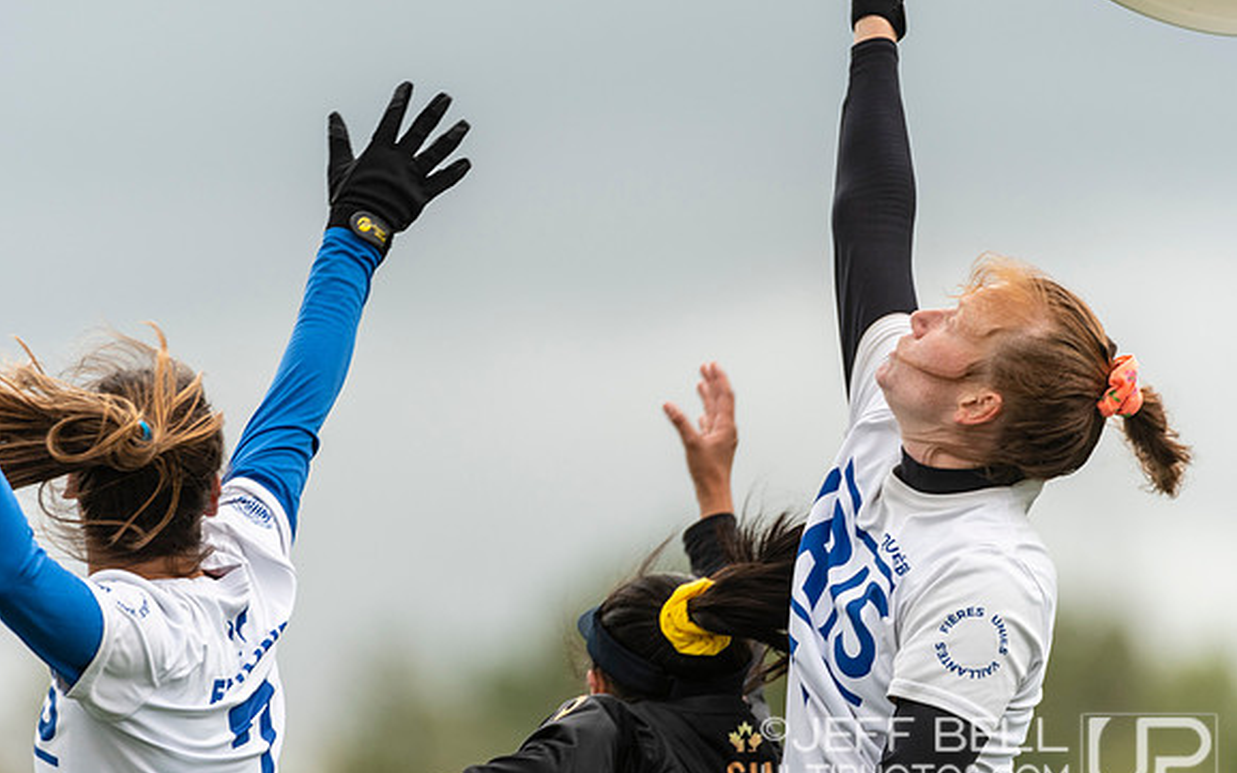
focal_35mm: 614
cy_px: 408
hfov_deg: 3.4
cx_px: 618
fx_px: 20695
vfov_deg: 2.1
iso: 220
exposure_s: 1/1250
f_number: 4
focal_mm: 400
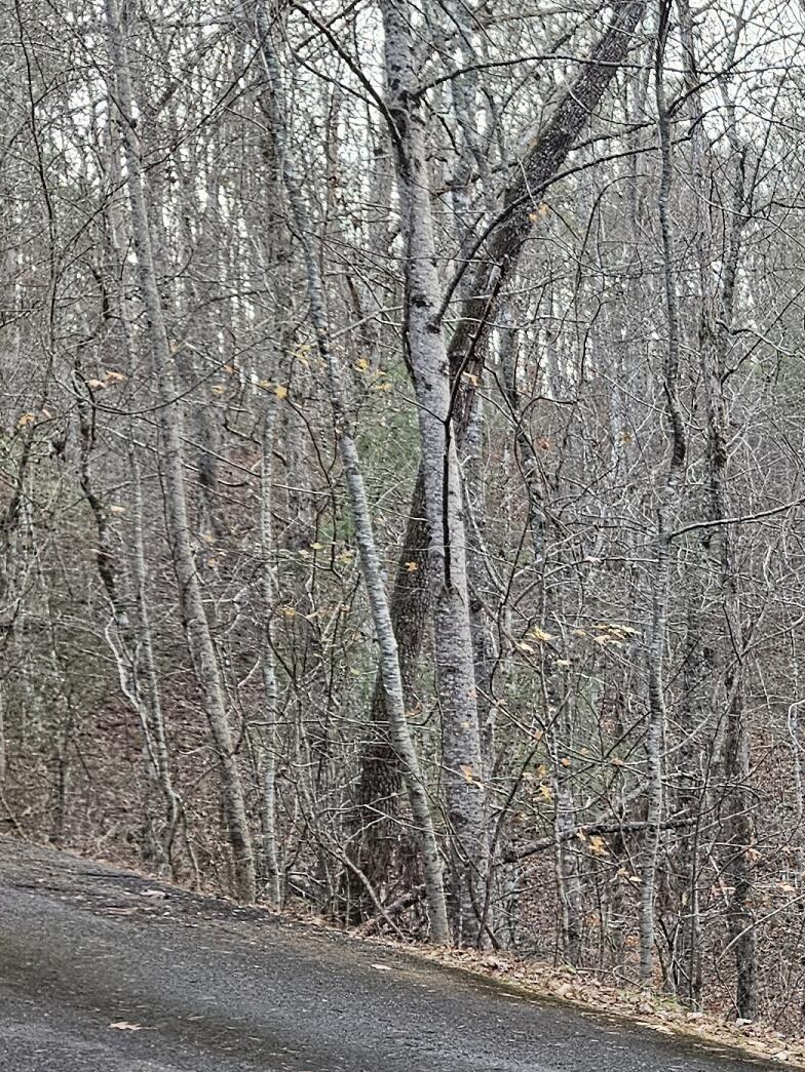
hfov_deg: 17.8
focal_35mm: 66
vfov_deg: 28.4
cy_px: 940
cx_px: 1457
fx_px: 2046
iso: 320
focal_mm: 6.3
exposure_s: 1/120
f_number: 1.7
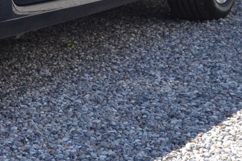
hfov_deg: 11.4
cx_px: -216
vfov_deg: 8.1
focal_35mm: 165
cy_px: -92
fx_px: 1109
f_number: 7.1
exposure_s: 1/200
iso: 100
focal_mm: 24
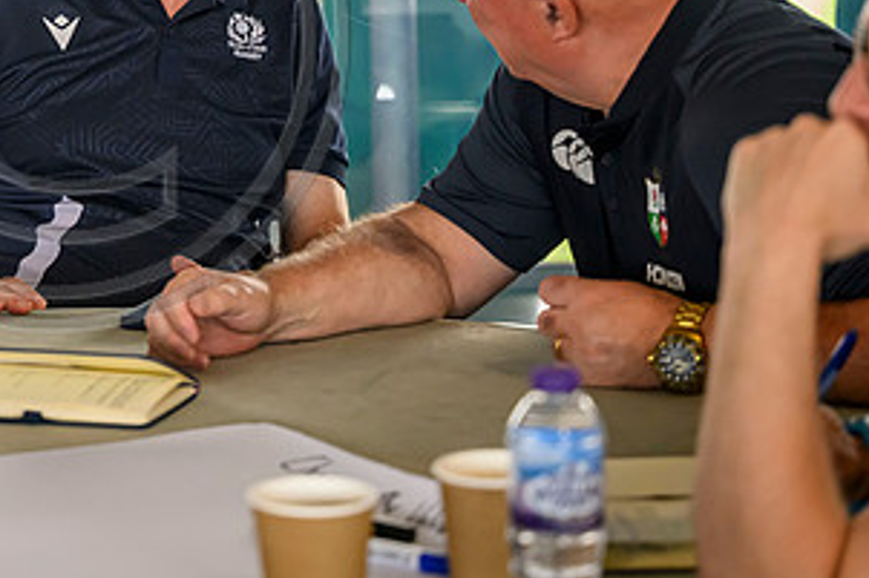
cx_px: 52
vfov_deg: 9.2
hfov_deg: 13.7
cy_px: 33
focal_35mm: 148
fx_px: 3570
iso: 2500
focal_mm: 77
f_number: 3.2
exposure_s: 1/640
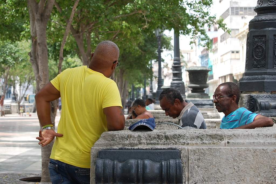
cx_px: 138
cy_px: 92
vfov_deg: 16.5
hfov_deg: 24.6
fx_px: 632
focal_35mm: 82
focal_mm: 55
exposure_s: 1/200
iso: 200
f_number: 7.1
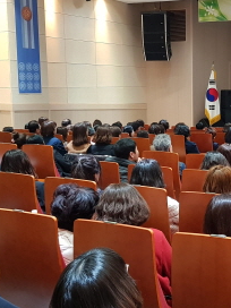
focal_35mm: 62
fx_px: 552
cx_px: 229
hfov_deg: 22.8
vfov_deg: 31.1
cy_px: 182
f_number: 1.7
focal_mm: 4.2
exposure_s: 1/13
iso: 250
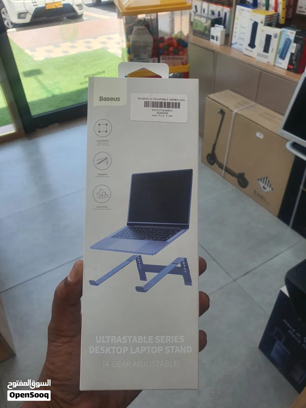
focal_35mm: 26
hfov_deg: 53.1
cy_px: 204
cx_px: 153
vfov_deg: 67.3
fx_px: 306
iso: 50
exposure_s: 1/223
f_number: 2.4
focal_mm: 4.3
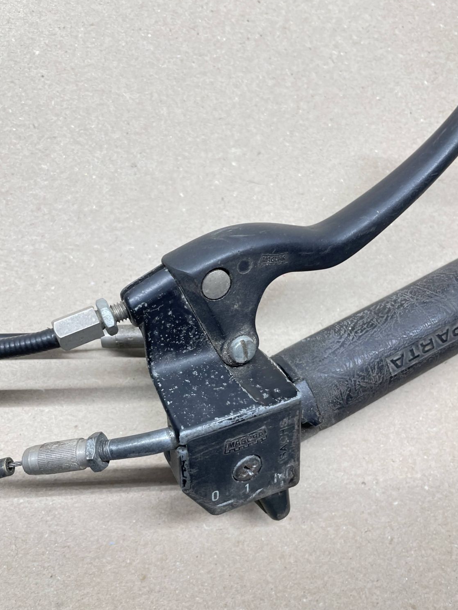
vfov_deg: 63.4
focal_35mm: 28
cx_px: 233
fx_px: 494
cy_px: 318
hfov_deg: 49.7
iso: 125
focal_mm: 4.2
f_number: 1.6
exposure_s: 1/100
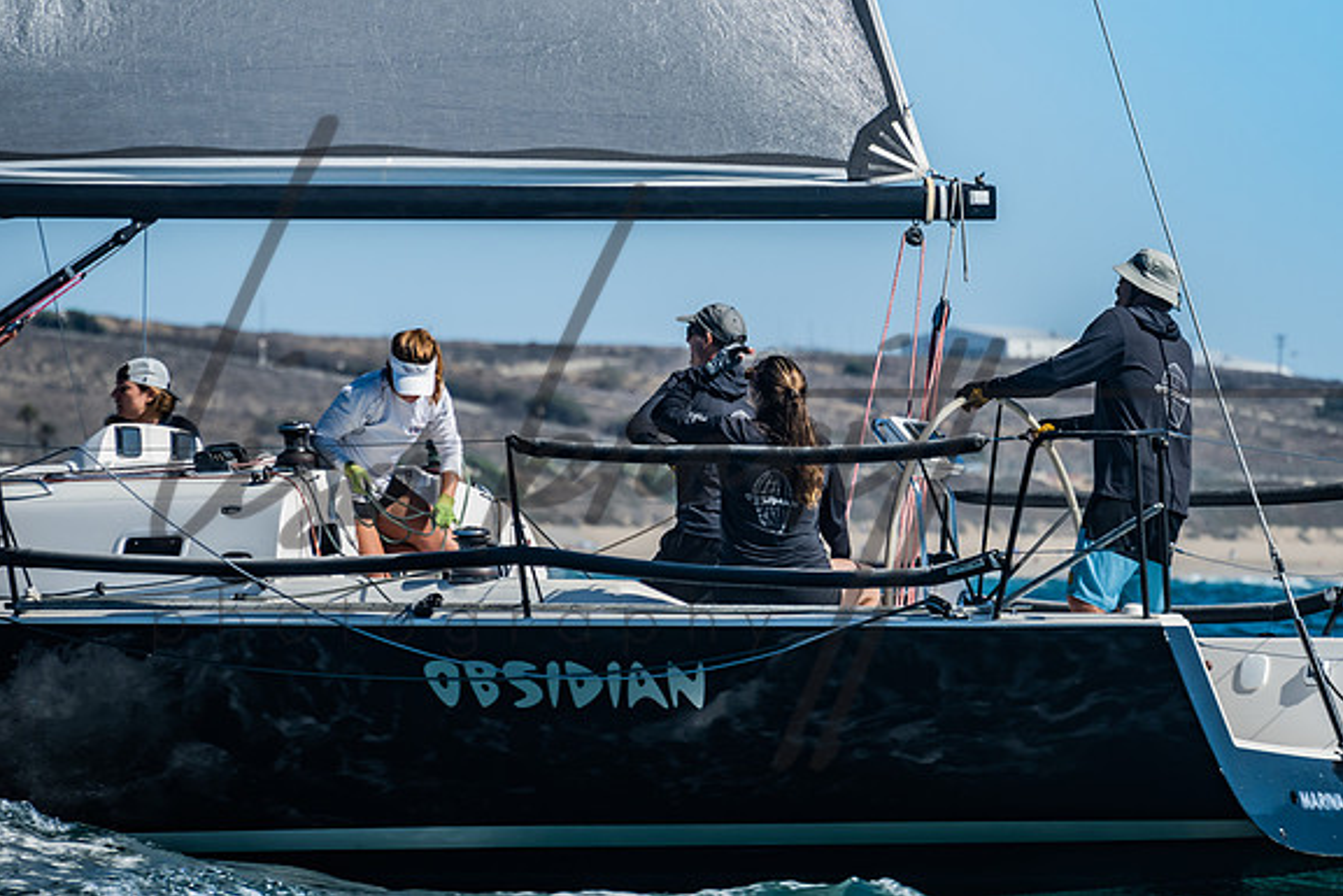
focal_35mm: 281
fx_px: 10485
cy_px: 306
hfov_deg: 7.3
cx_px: 894
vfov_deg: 4.9
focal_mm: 190
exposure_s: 1/640
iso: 160
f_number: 6.3
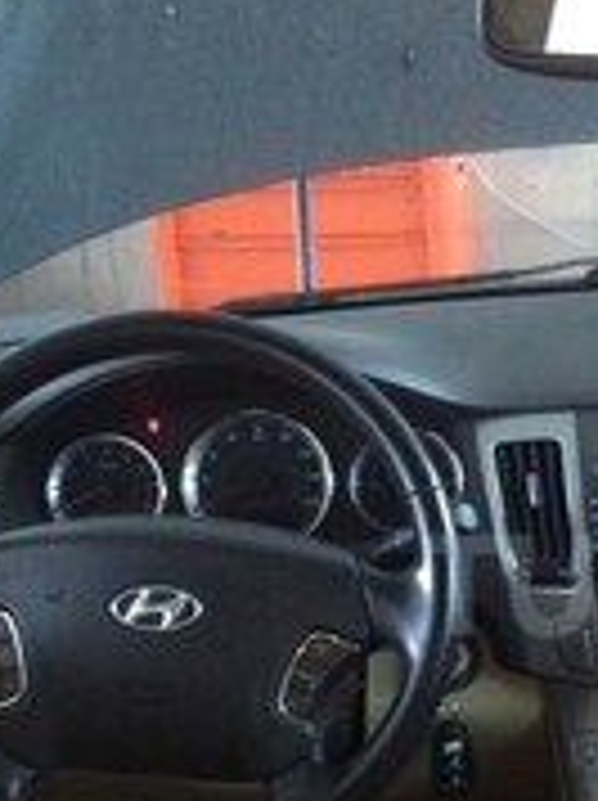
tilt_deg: -19.8
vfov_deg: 23.9
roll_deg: +1.3
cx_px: 769
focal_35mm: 81
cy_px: 585
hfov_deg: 17.1
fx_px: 1870
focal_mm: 4.15
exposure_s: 1/17
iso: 320
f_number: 2.2
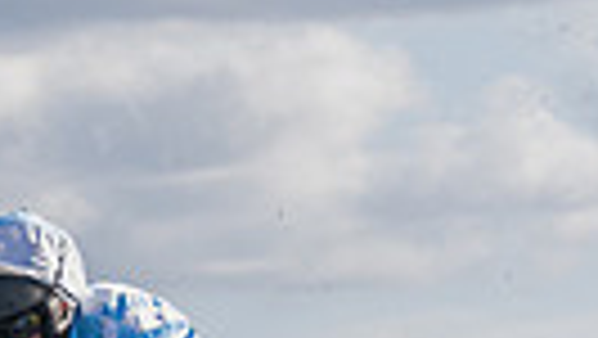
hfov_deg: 2.6
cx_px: -851
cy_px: 912
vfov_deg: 1.5
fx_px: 12931
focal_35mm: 815
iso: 400
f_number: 4
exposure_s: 1/1600
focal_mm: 70
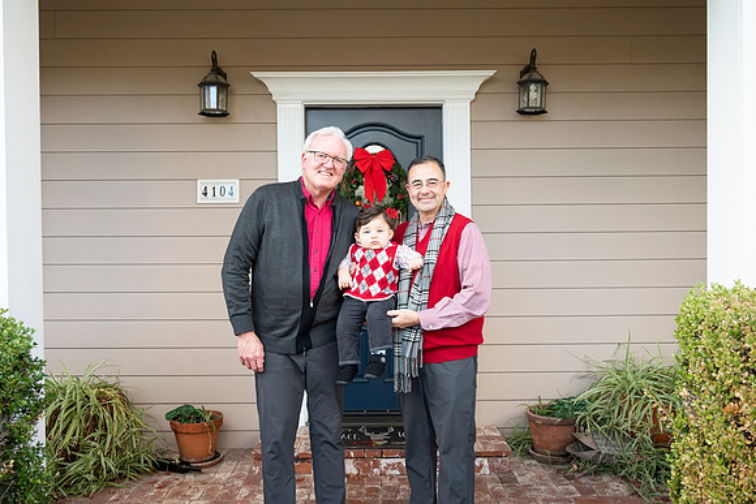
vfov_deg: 40.6
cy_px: 252
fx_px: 683
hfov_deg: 58.0
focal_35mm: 32
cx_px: 378
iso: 400
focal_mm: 32.5
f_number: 4.8
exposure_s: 1/125
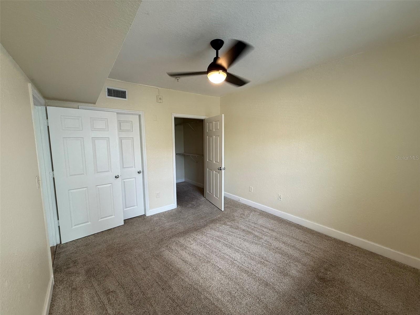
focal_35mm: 14
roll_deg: +0.8
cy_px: 158
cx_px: 210
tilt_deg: -5.8
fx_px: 170
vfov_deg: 85.7
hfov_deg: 102.1
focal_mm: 2.22
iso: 125
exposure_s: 1/120
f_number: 2.2
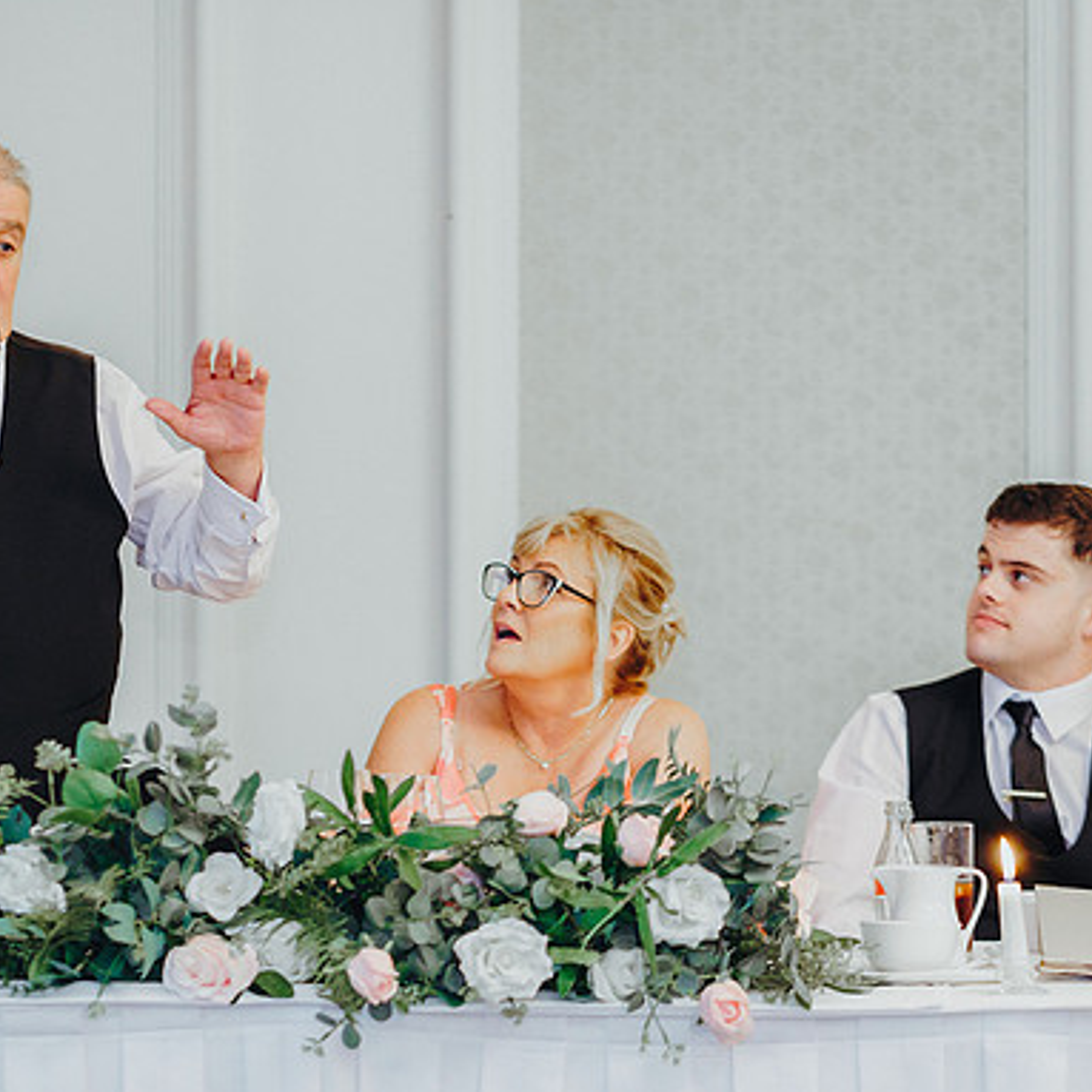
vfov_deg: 14.5
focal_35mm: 120
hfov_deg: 14.5
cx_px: 277
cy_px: 599
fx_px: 4283
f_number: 2.8
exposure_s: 1/125
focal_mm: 85
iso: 2000
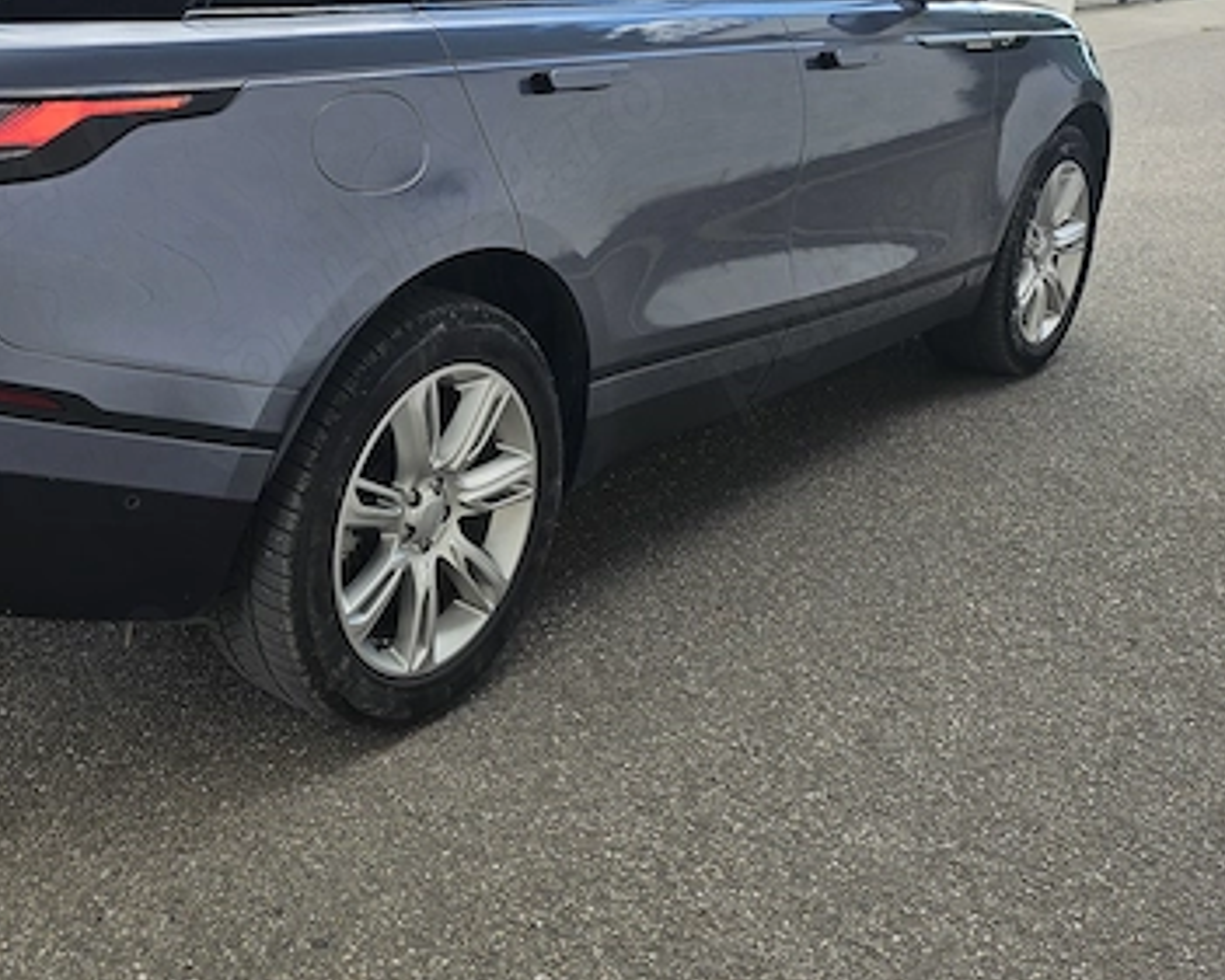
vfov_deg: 36.7
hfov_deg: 43.0
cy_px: 272
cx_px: 195
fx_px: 1451
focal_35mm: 40
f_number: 1.8
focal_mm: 5
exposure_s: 1/740
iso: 50
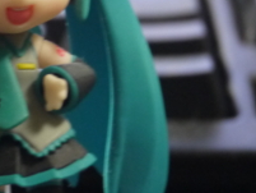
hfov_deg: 6.5
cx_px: -234
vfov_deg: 5.0
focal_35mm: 295
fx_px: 2183
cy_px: 32
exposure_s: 1/8
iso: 800
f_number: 5.6
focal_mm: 37
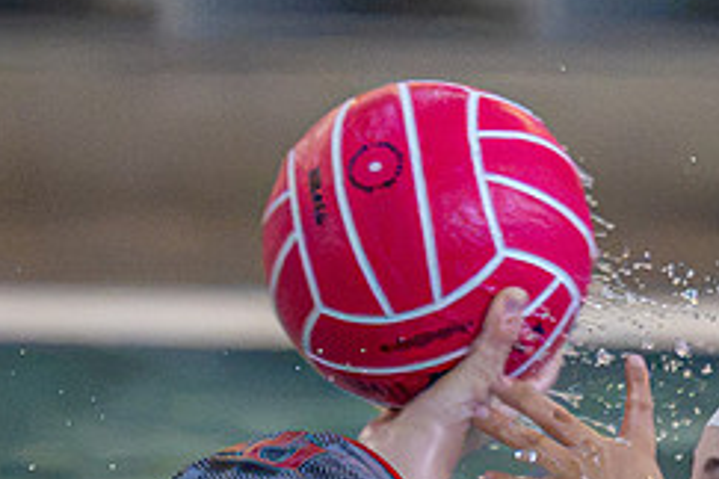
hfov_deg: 1.4
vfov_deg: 0.9
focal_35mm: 1465
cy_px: 248
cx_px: 738
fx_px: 29257
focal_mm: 280
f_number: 4
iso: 22800
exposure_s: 1/1000
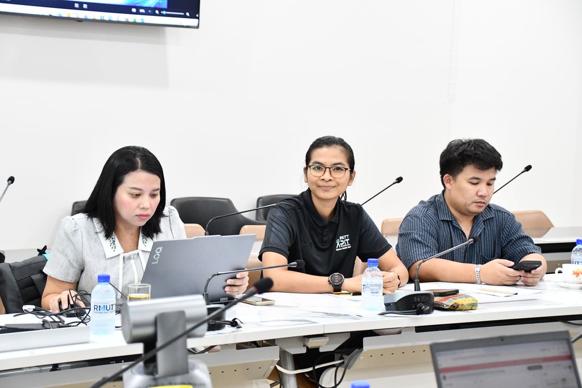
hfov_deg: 27.0
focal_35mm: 75
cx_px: 291
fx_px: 1213
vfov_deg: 18.2
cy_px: 194
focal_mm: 50
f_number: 4.8
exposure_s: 1/60
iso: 3200
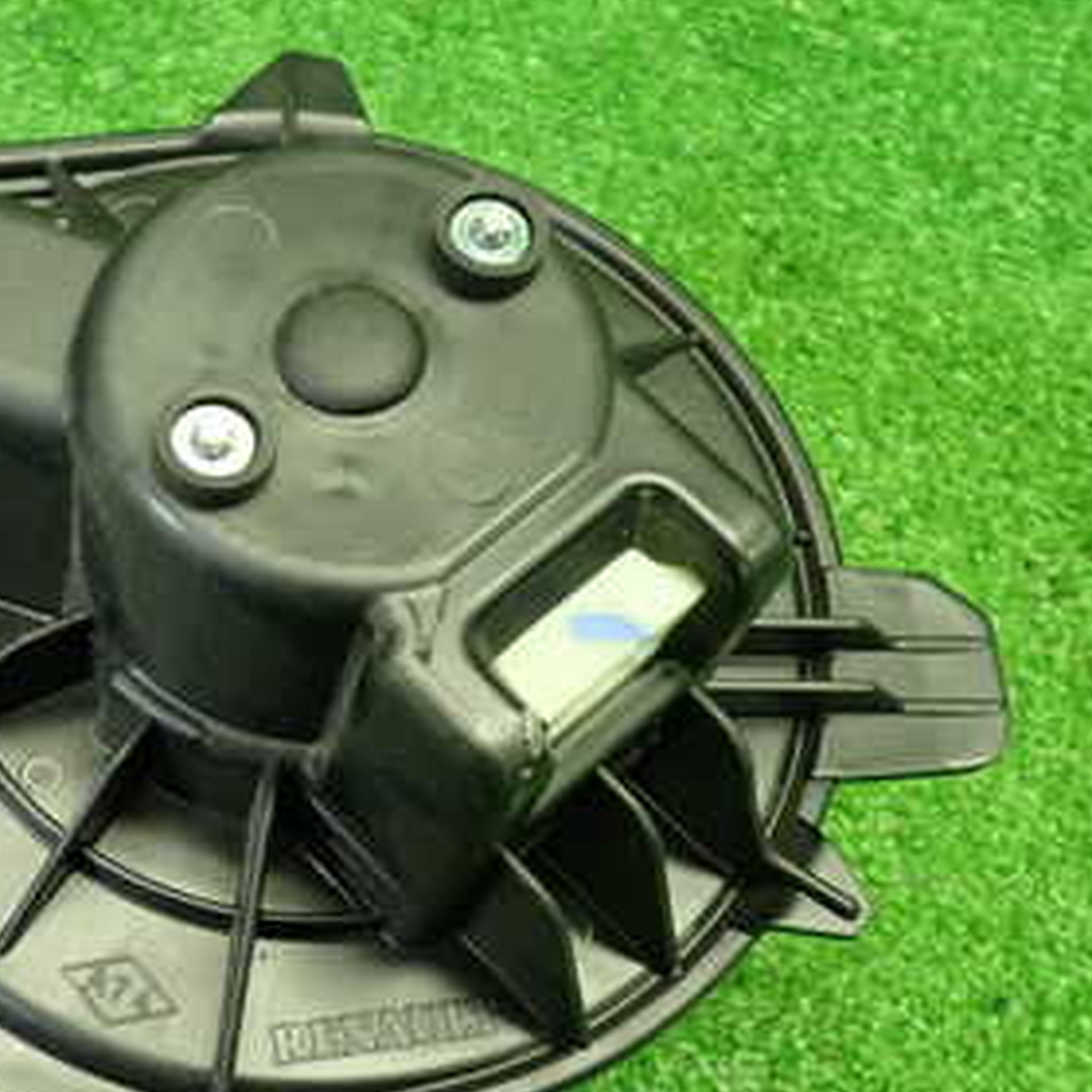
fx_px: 1892
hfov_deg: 30.6
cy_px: 690
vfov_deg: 32.0
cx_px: 78
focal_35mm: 53
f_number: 2.2
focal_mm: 5.05
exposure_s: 1/30
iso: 250
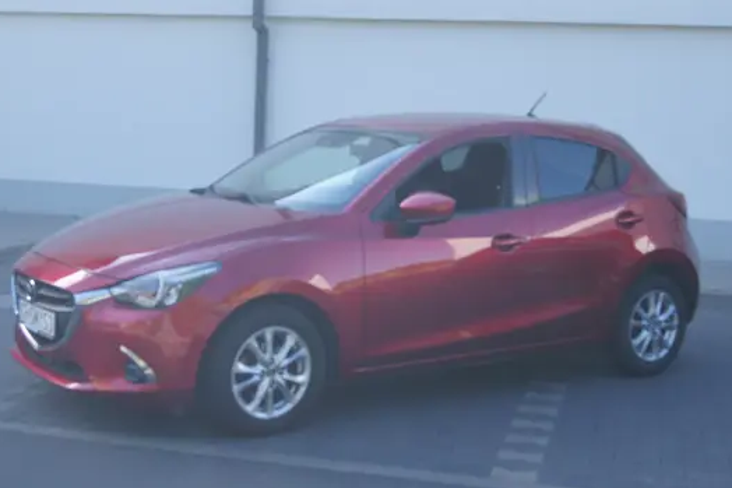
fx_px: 1118
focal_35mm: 55
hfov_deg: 36.3
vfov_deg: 24.6
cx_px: 367
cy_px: 253
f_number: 6.3
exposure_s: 1/100
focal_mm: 30
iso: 100
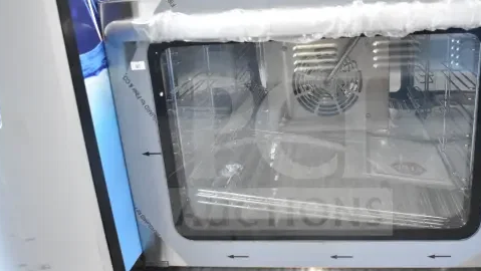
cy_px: 156
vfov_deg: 32.8
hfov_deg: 55.0
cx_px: 279
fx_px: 459
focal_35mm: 36
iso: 6400
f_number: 4
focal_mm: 18
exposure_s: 1/60
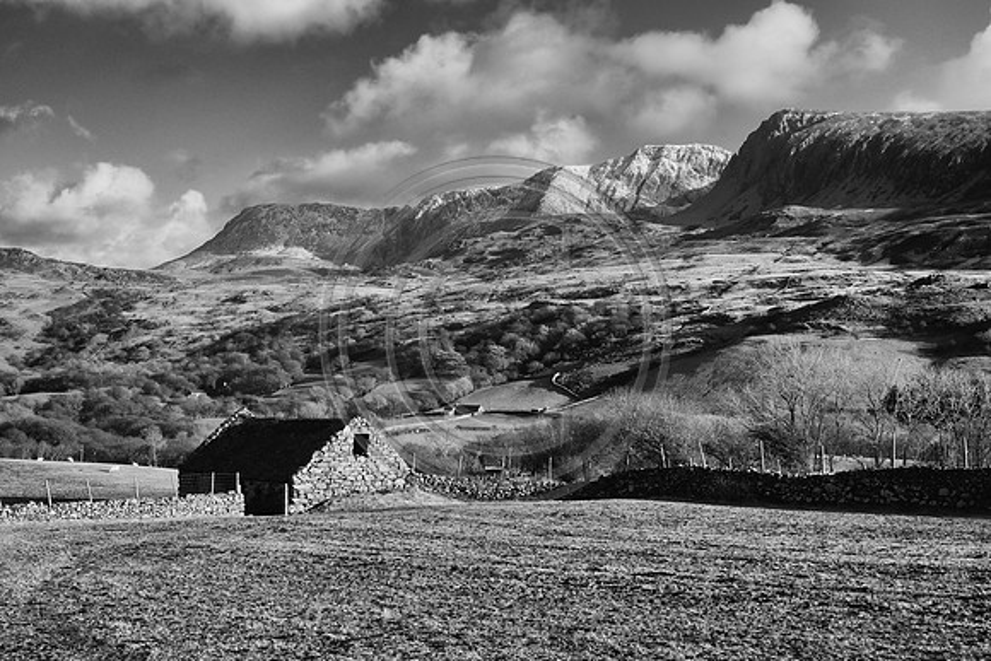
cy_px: 330
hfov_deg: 46.4
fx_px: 1156
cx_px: 496
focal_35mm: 42
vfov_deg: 31.9
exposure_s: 1/45
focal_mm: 27.7
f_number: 22
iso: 200
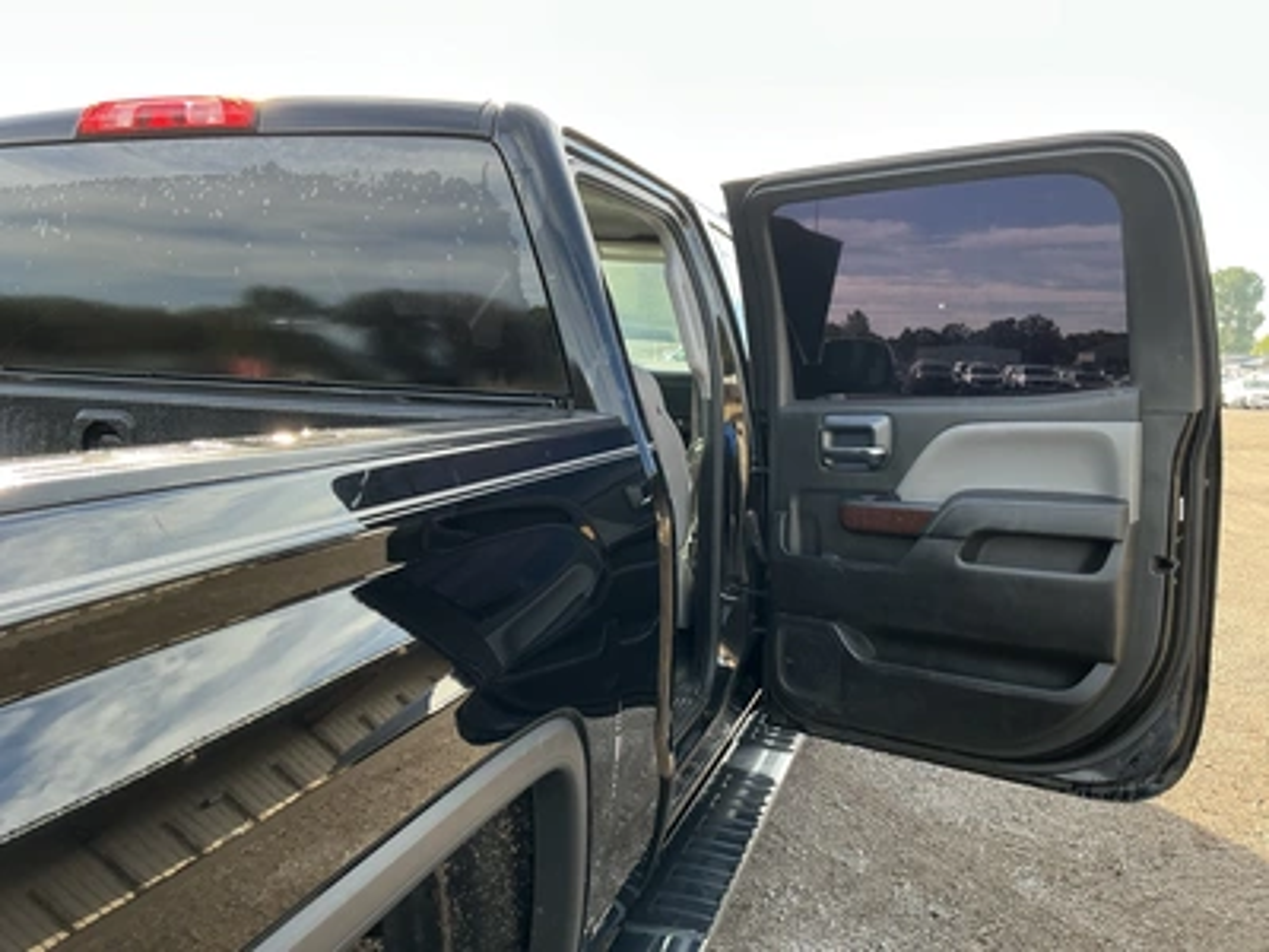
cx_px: 634
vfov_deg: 49.7
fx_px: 1026
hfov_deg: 63.4
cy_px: 476
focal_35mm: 28
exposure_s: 1/122
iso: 25
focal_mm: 3
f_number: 1.8
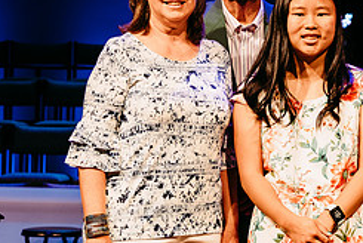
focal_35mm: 123
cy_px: 112
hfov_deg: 16.1
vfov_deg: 11.2
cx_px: 402
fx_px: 1242
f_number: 4
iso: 1000
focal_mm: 52
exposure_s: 1/200
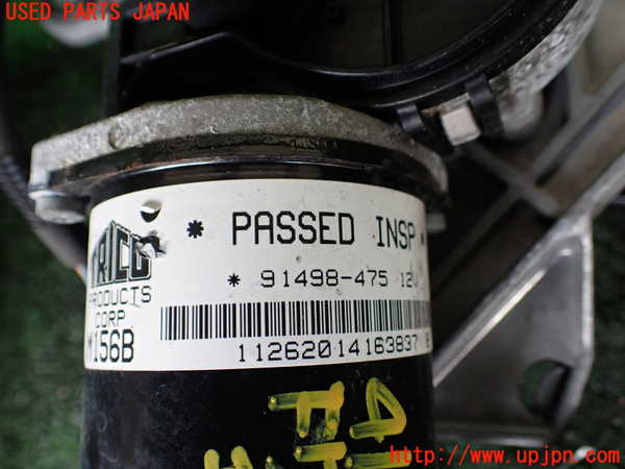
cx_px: 312
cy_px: 234
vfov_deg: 46.8
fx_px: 542
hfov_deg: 60.0
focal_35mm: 30
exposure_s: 1/125
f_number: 2.3
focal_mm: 5.4
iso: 200
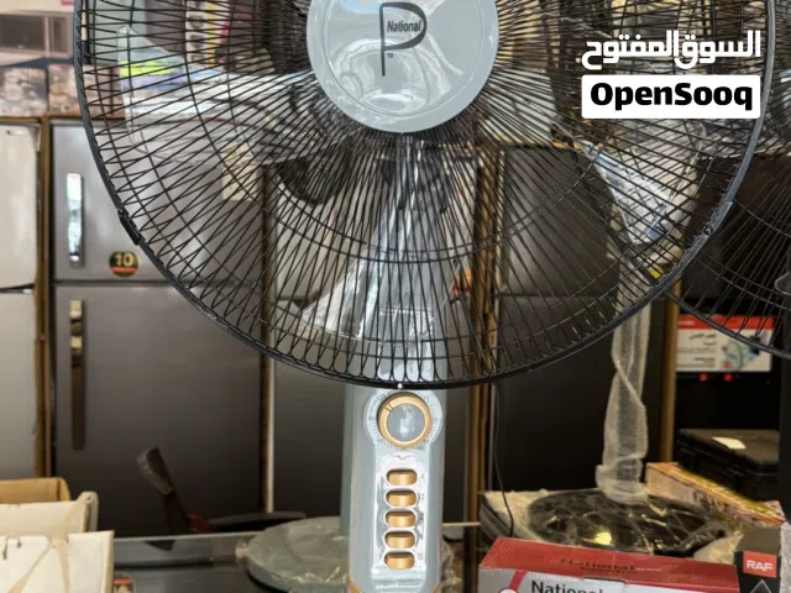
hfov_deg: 71.6
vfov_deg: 56.8
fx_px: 548
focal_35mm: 24
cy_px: 296
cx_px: 396
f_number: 1.78
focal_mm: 6.76
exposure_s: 1/121
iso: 200
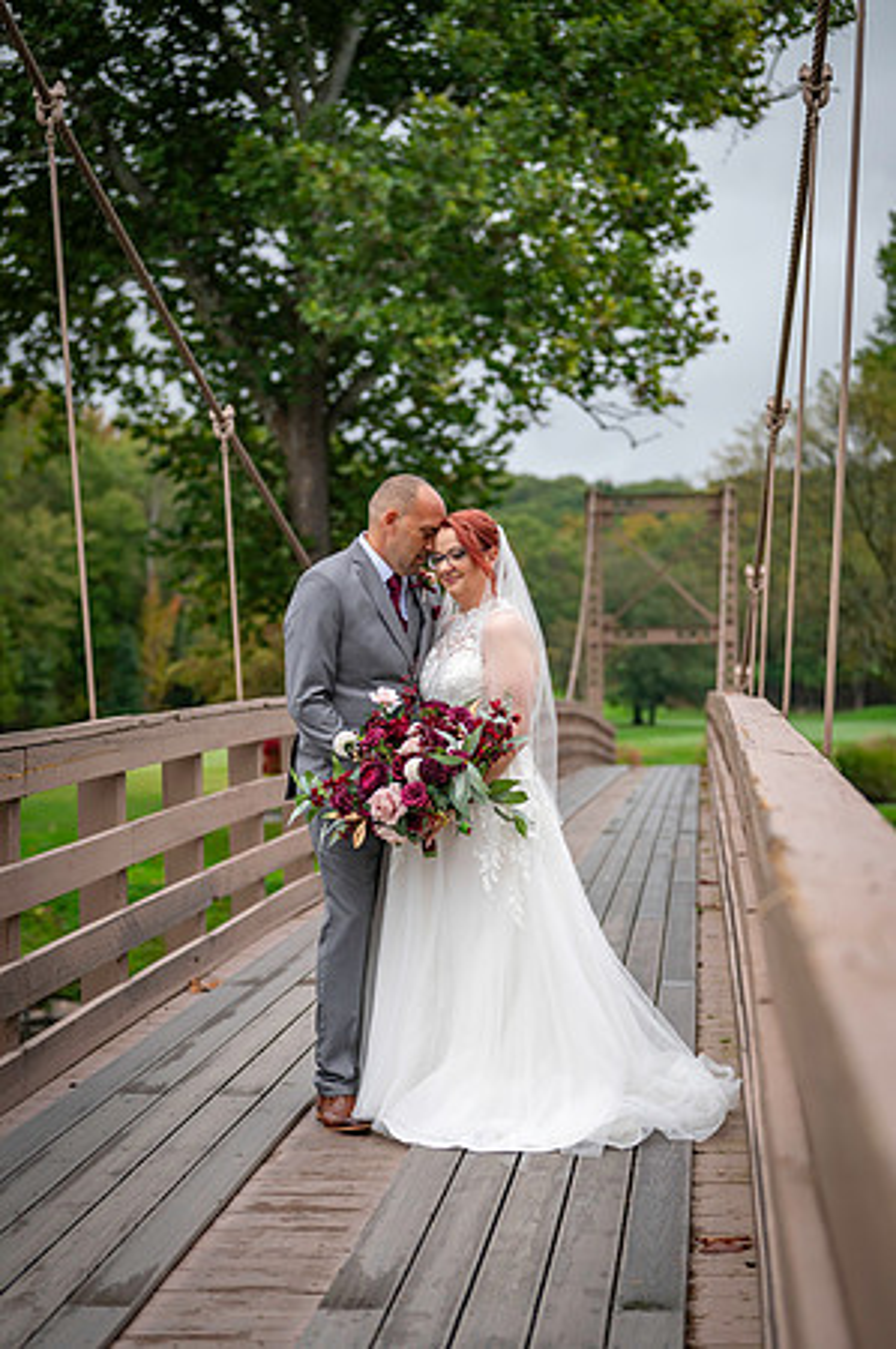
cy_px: 674
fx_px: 2619
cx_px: 448
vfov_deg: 28.9
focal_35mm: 70
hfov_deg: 19.4
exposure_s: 1/2000
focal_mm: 70
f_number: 2.8
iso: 640
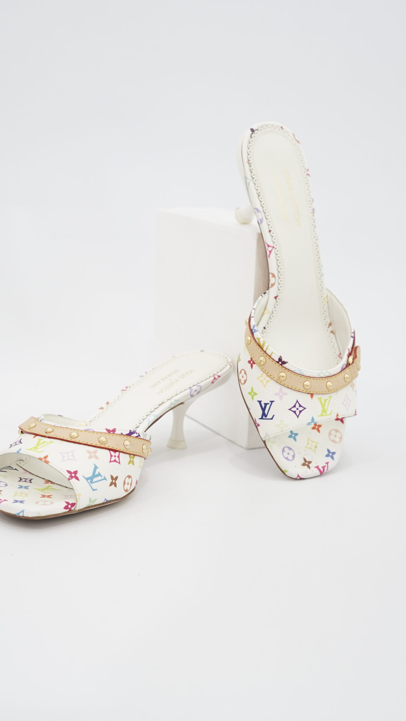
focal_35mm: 53
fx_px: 1014
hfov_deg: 22.6
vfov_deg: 39.2
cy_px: 362
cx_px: 175
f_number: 6.3
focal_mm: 50
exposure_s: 1/6
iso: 400
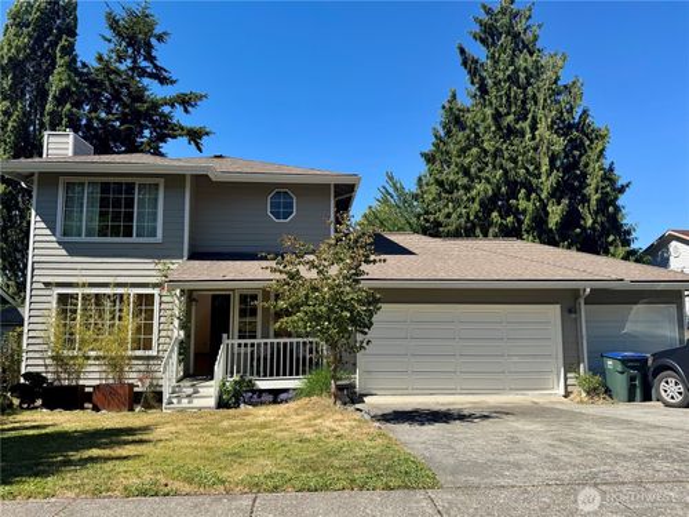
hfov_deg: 71.6
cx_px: 344
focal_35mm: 24
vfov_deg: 56.8
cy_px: 258
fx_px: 478
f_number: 1.78
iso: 80
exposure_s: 1/3413
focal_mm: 6.76
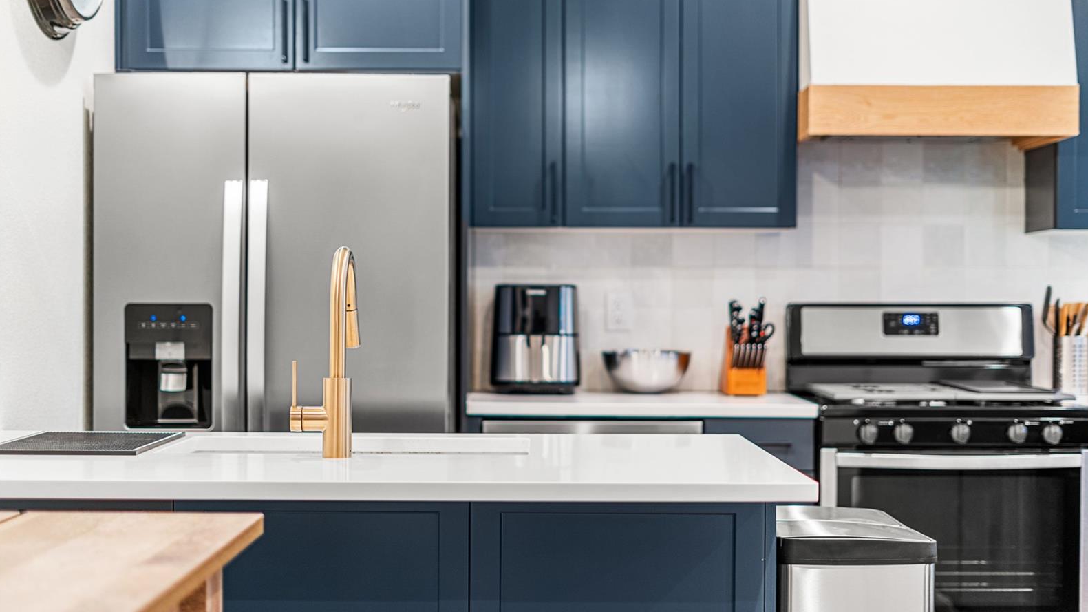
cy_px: 285
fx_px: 1529
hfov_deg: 39.2
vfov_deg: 22.6
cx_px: 546
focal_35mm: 53
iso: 100
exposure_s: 1/13
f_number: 1.8
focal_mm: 50
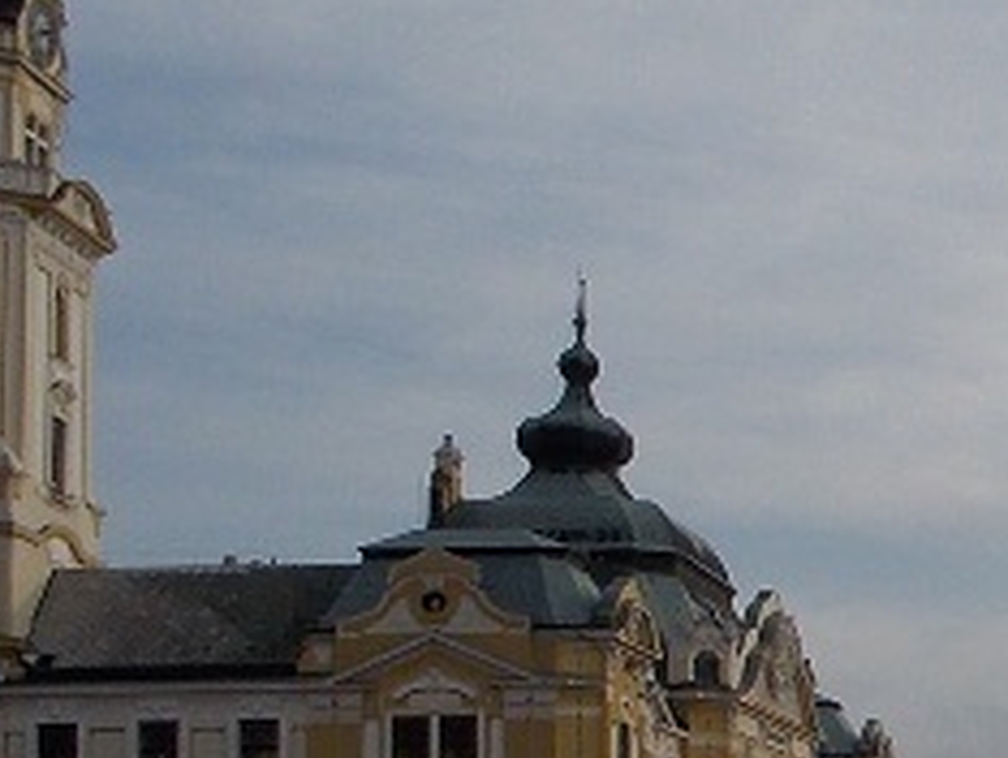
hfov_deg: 18.6
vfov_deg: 14.8
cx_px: 1254
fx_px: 2886
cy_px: 689
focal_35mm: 99
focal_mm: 4.1
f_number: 3.3
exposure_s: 1/1250
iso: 80
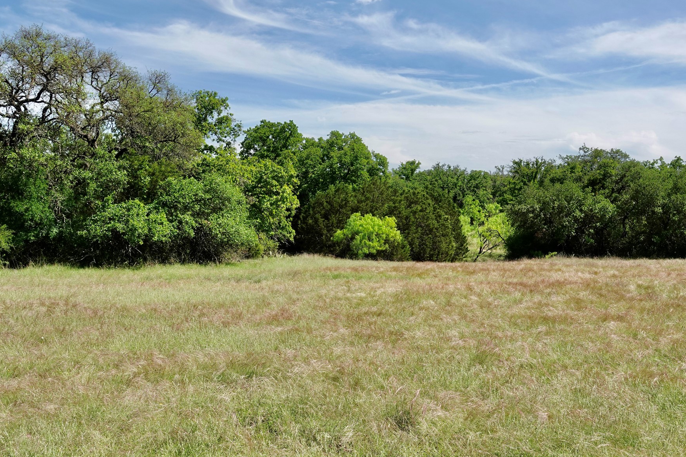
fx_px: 686
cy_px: 219
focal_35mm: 36
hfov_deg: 53.1
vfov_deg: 36.9
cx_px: 347
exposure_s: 1/800
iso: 100
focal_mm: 10.59
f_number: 4
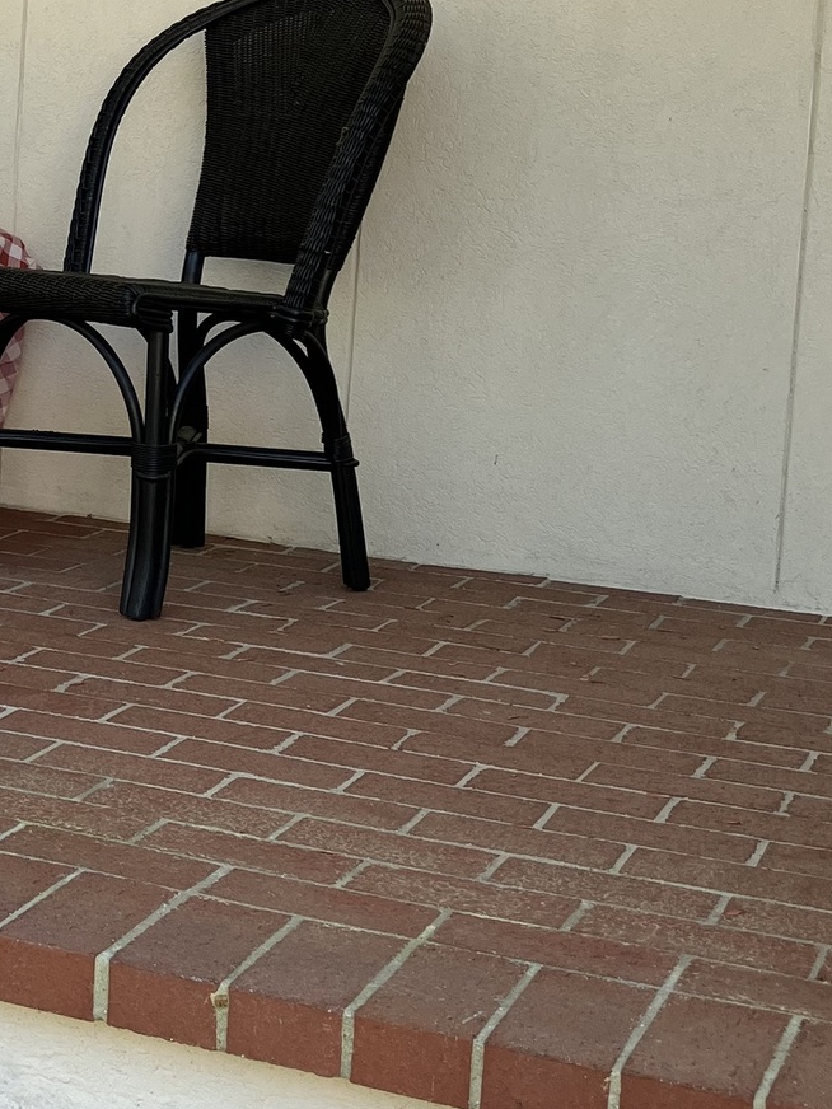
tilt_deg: -4.3
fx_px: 2371
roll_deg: -3.0
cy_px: 318
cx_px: -90
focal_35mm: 74
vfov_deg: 26.1
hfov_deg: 19.1
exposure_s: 1/201
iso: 25
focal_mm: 3.99
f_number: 1.8
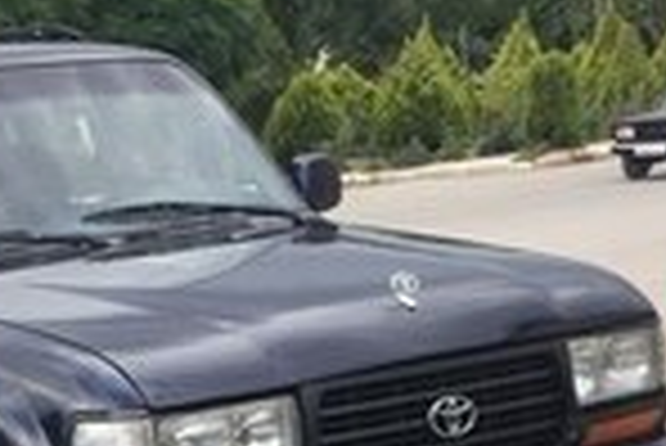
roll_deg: +3.4
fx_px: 1870
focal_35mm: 101
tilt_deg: -15.3
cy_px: 703
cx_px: 122
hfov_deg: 19.9
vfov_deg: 12.8
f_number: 2.2
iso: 32
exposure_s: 1/168
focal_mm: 4.15
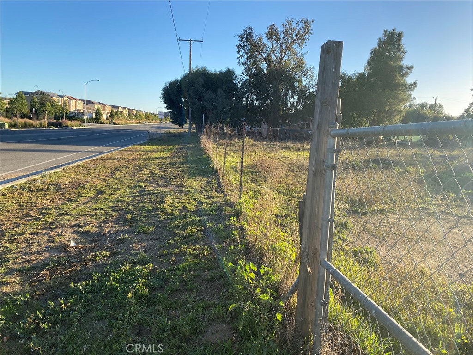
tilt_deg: -8.3
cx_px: 236
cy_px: 178
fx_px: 355
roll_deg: -2.3
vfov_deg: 53.1
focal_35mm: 26
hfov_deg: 67.3
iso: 32
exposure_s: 1/1093
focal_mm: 4.25
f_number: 1.8
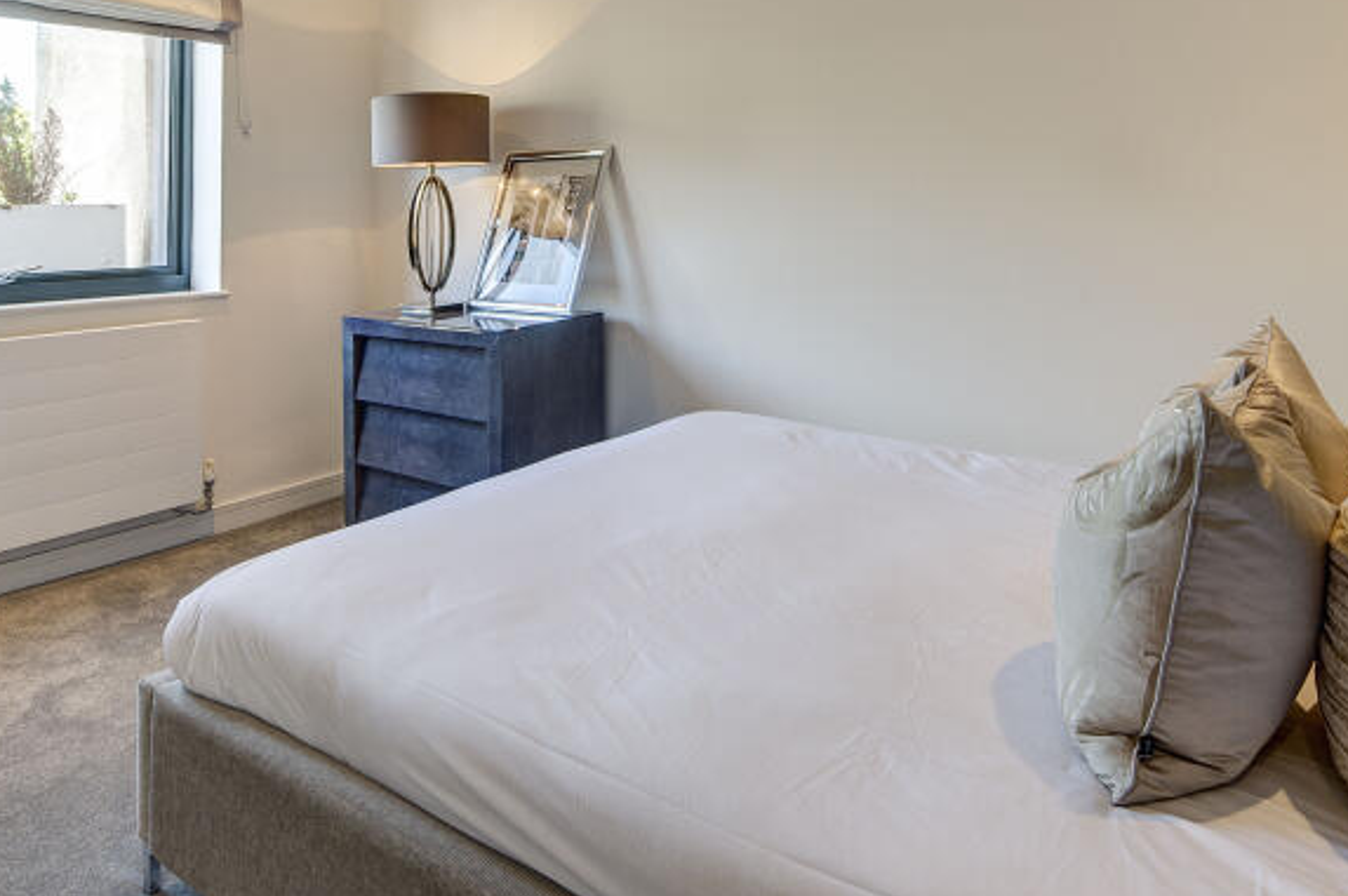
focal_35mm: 25
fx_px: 935
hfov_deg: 71.5
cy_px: 256
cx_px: 628
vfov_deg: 49.7
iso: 400
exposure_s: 1/30
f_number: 8
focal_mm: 14
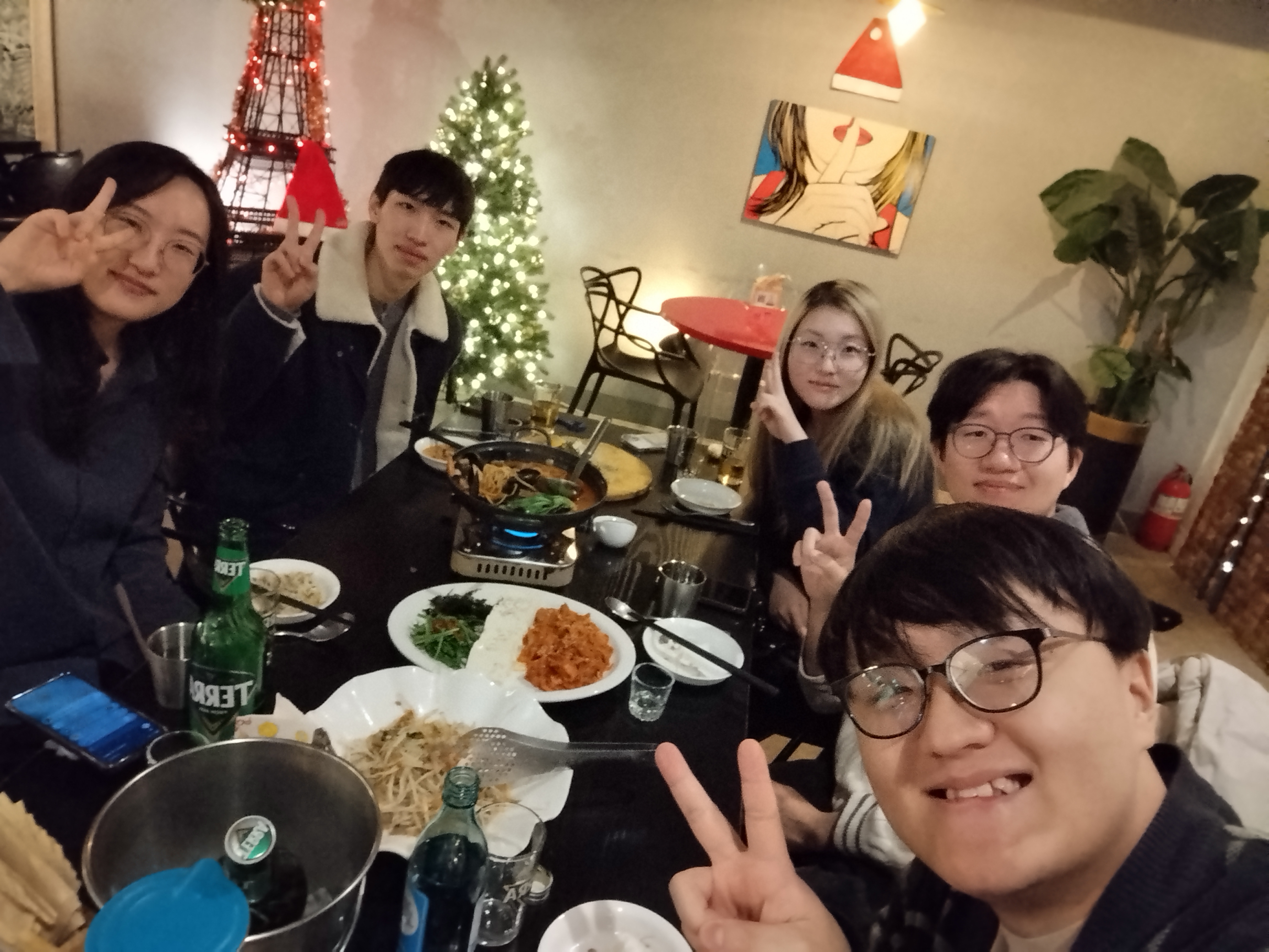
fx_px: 880
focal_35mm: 24
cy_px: 476
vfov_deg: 56.8
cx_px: 634
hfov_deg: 71.6
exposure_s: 1/20
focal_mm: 3.26
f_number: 2.4
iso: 800
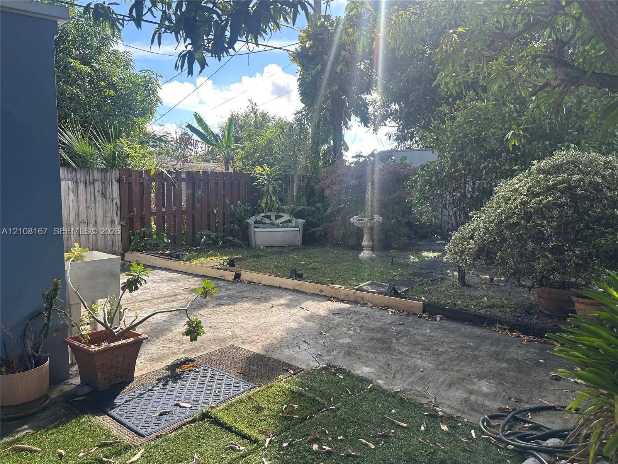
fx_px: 464
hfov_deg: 67.3
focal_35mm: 26
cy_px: 232
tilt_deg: -6.8
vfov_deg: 53.1
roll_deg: -0.5
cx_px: 309
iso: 50
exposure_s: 1/1038
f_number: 1.5
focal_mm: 5.7
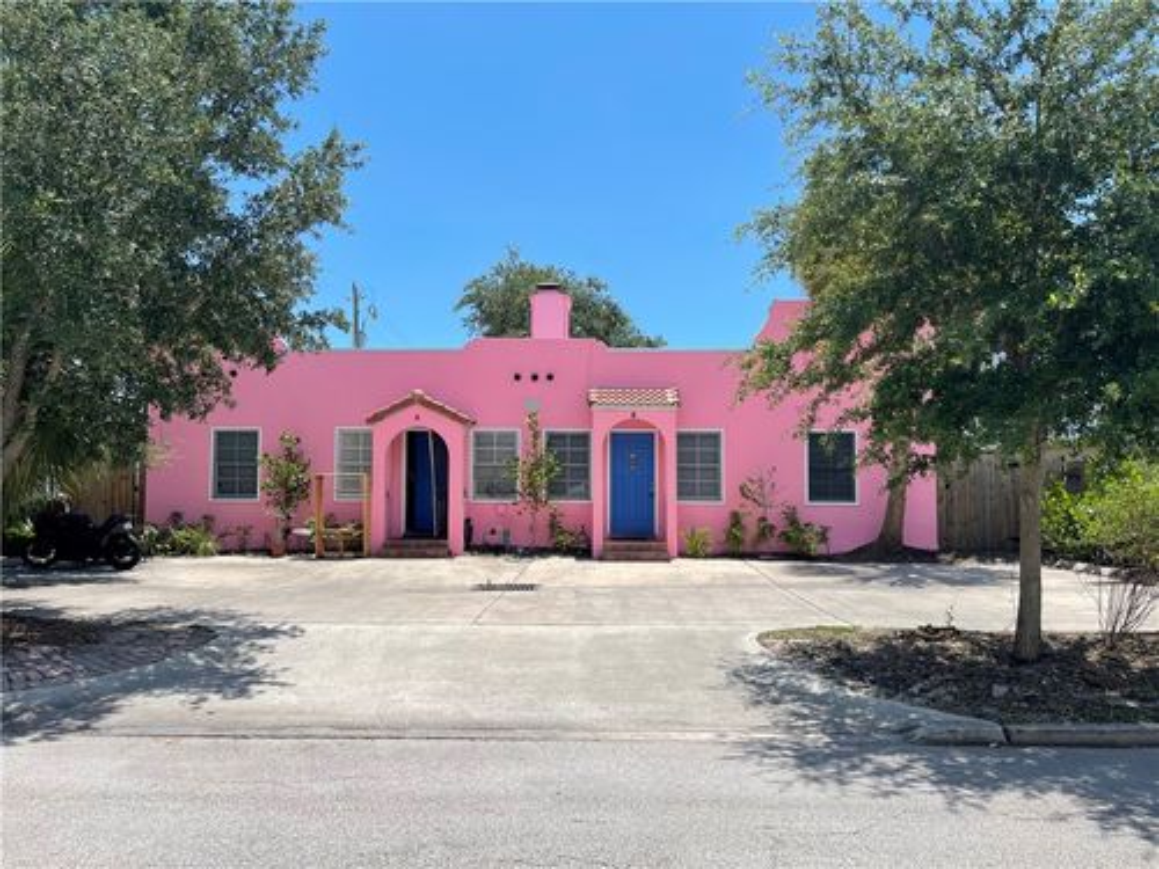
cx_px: 580
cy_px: 434
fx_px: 871
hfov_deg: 67.3
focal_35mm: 26
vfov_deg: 53.1
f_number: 1.6
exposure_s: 1/4202
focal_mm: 5.1
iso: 32
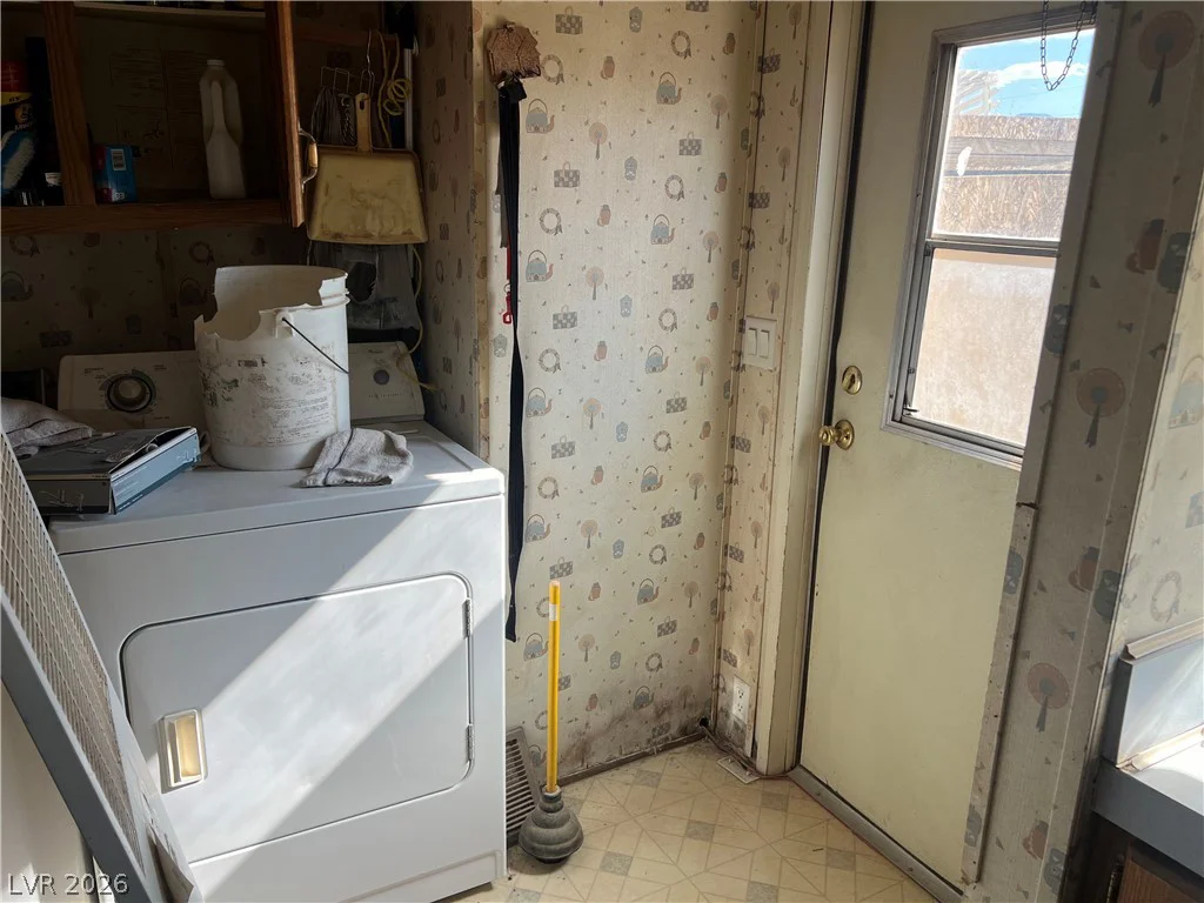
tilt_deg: -14.8
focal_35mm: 26
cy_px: 452
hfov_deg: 67.3
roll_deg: -1.9
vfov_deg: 53.1
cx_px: 602
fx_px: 904
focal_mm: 5.7
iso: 50
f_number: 1.5
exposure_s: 1/588
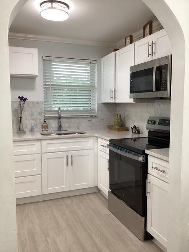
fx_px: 226
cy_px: 126
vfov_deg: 58.4
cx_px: 94
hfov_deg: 45.4
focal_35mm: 31
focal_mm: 3.3
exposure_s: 1/60
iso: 160
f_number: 2.4
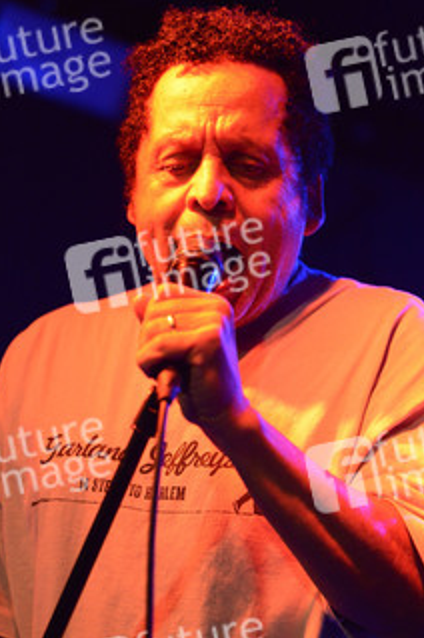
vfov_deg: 21.7
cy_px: 366
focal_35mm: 94
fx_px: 1664
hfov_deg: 14.5
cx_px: 226
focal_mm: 75
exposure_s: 1/200
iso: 8063
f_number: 2.8
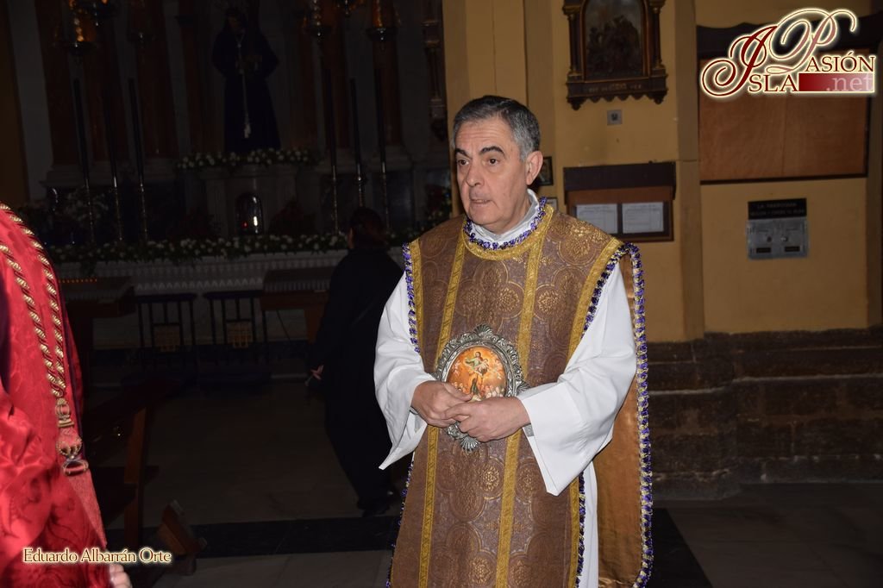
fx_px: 956
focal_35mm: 39
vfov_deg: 34.2
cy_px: 294
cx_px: 442
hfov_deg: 49.6
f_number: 3.8
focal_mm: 26
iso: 125
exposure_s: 1/60
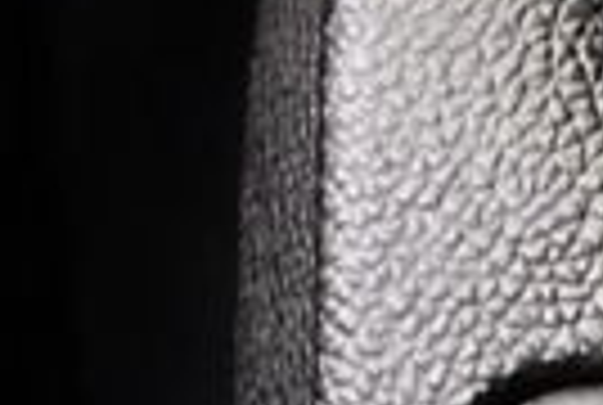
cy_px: 756
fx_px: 2887
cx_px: 1174
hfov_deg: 10.9
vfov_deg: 7.7
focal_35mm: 172
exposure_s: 1/60
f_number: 3.5
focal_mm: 18
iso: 3600
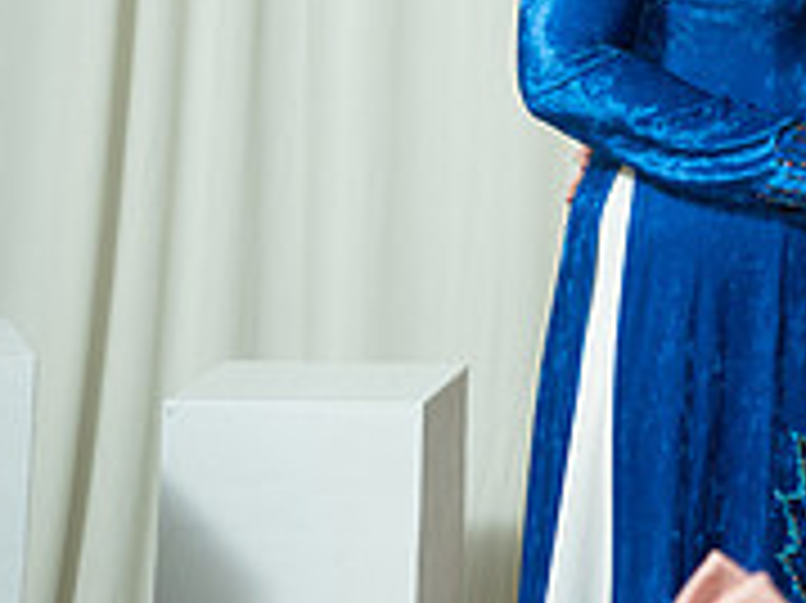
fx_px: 4444
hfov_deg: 10.0
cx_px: 1279
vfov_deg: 7.7
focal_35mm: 191
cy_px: -110
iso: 1250
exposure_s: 1/200
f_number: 2.8
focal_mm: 61.4
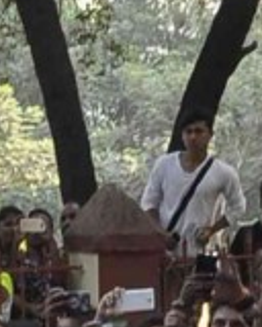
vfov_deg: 6.0
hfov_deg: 5.2
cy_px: 1087
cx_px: -270
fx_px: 2821
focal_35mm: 291
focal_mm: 22
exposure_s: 1/200
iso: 400
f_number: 5.6
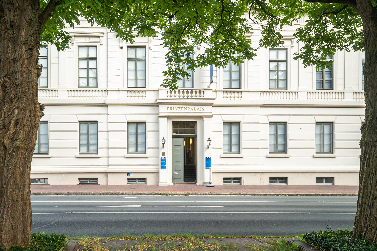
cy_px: 126
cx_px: 188
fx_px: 304
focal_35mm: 29
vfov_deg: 45.0
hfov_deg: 63.7
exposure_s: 1/320
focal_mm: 29
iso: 250
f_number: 4
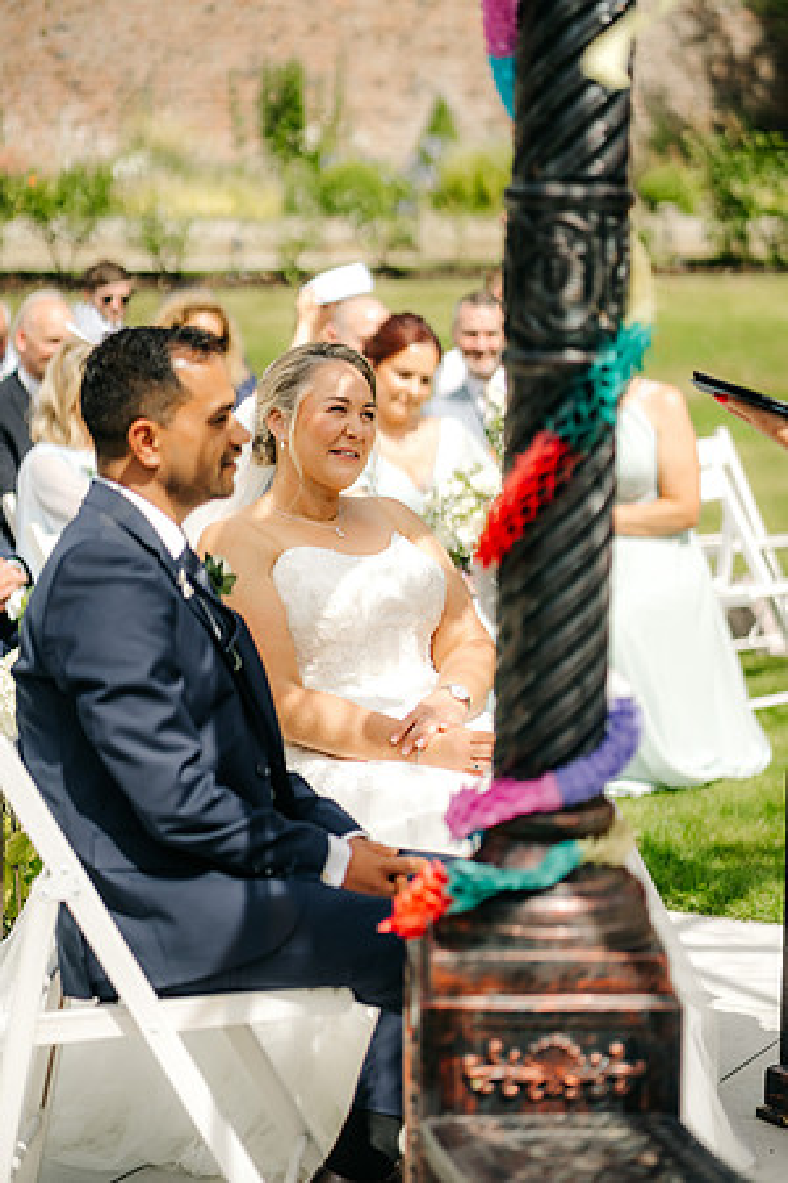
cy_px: 592
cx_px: 394
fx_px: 2791
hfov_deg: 16.1
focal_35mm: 85
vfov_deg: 23.9
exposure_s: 1/6400
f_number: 2
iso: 100
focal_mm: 85
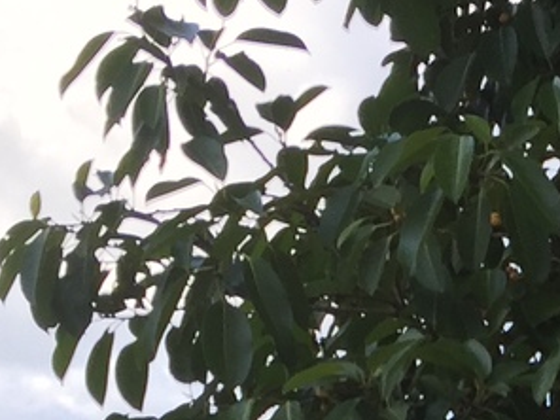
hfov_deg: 11.5
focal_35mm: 157
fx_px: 2540
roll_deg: -0.6
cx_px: 1050
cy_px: 919
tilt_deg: +0.0
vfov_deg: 8.8
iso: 32
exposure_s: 1/618
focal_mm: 4.15
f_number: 2.2
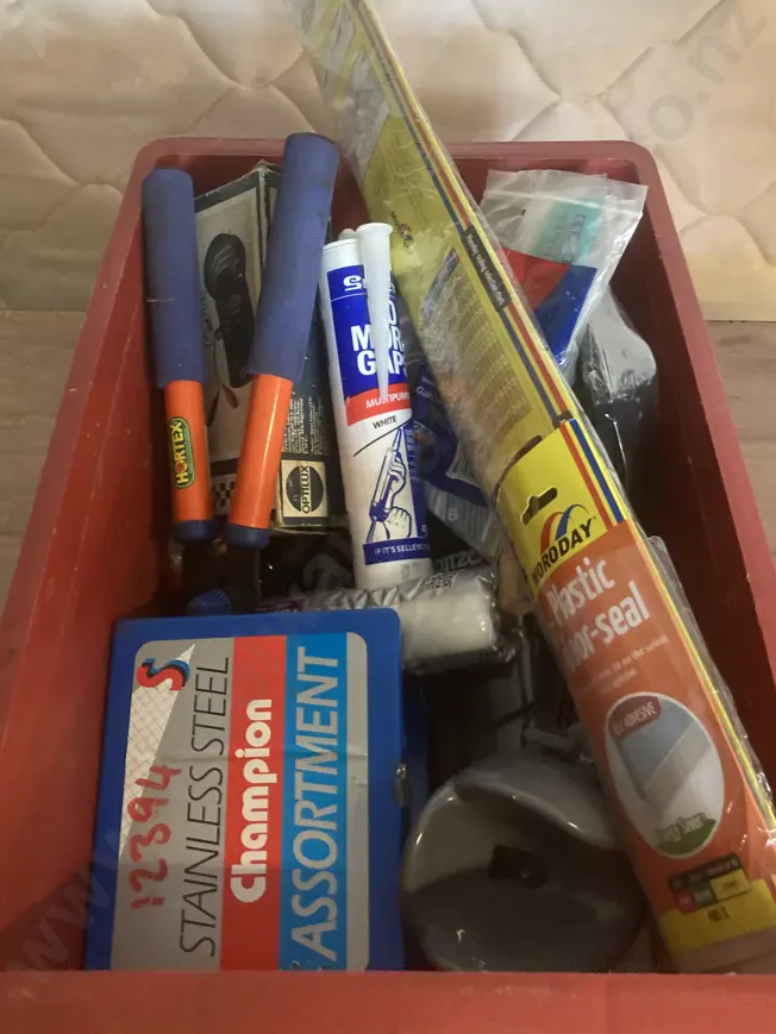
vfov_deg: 55.3
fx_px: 986
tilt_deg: -46.8
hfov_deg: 43.0
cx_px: 386
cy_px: 495
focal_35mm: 33
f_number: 1.8
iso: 500
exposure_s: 1/25
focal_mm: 3.99
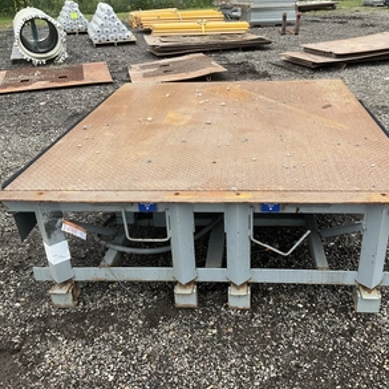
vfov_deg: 47.2
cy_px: 198
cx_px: 222
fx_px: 445
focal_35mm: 35
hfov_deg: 47.1
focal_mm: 3
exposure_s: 1/355
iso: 25
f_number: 1.8
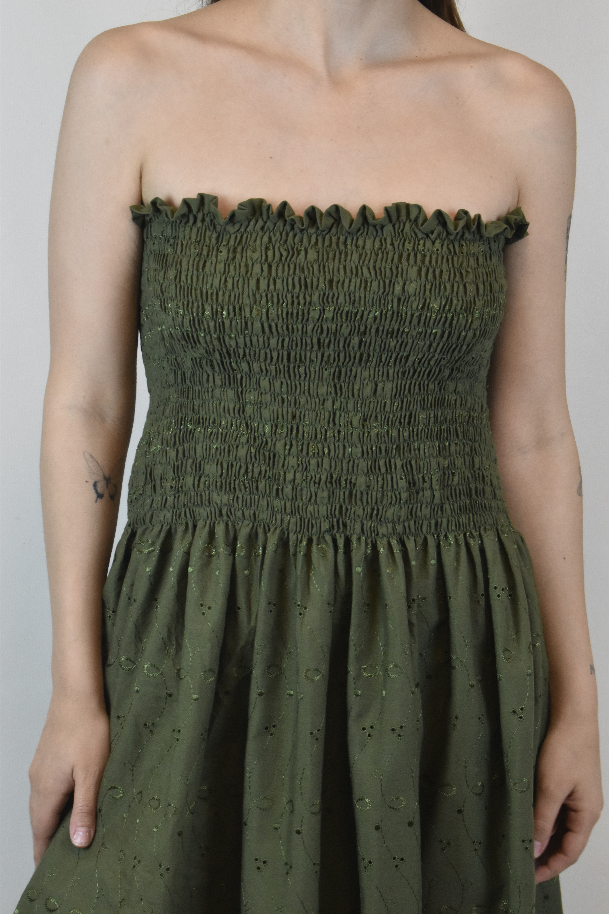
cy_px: 457
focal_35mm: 82
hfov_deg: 16.6
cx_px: 304
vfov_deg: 24.6
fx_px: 2093
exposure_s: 1/40
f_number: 16
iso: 1600
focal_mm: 55
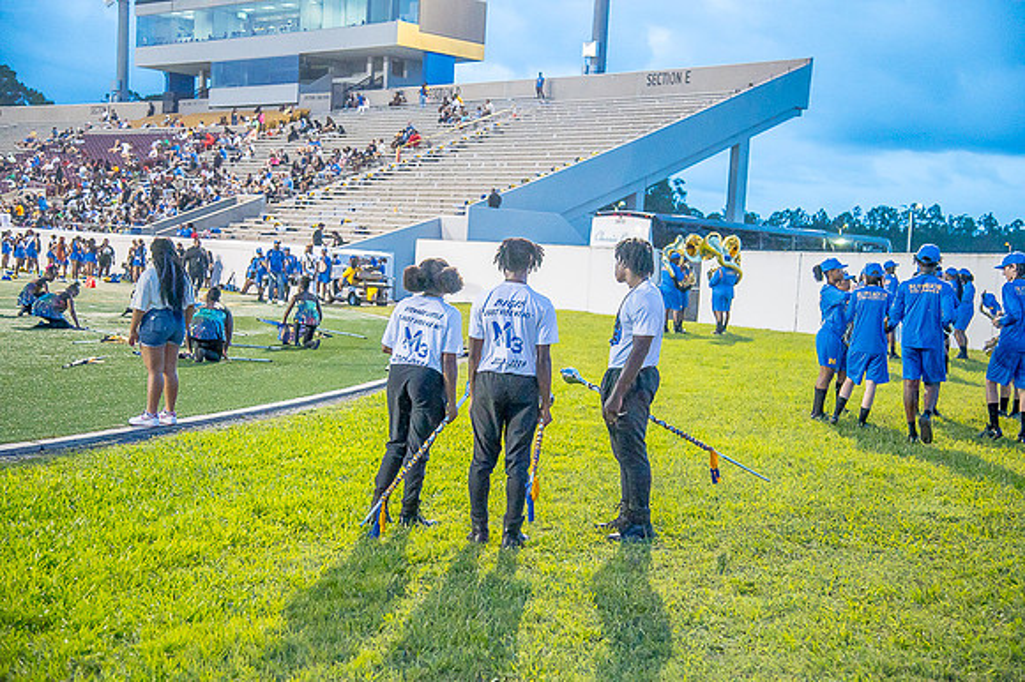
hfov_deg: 38.2
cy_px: 341
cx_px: 512
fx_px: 1480
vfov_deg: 26.0
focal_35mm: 52
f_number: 4
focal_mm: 52
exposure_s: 1/200
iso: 2000
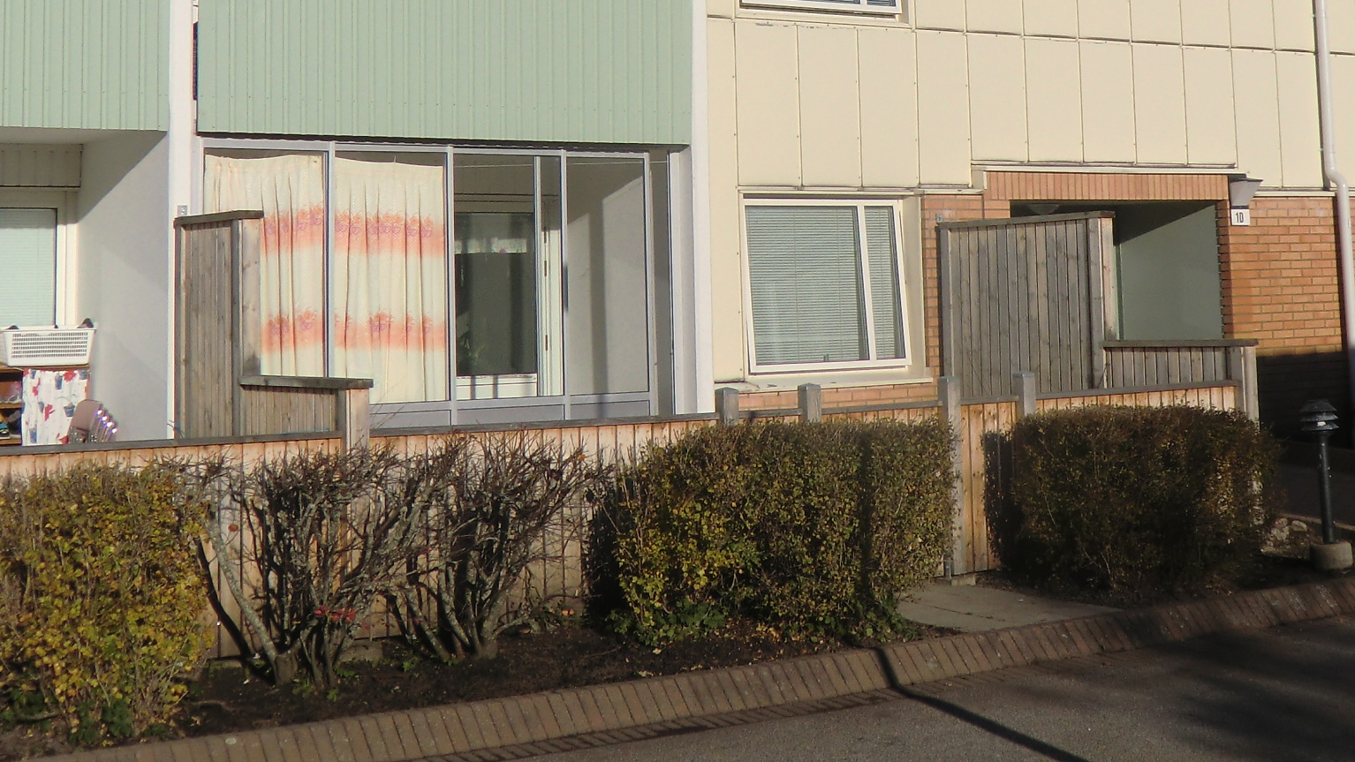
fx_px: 2084
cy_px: -19
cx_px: 803
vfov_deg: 20.0
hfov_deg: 35.9
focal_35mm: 58
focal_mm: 5.2
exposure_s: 1/320
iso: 64
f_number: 7.9
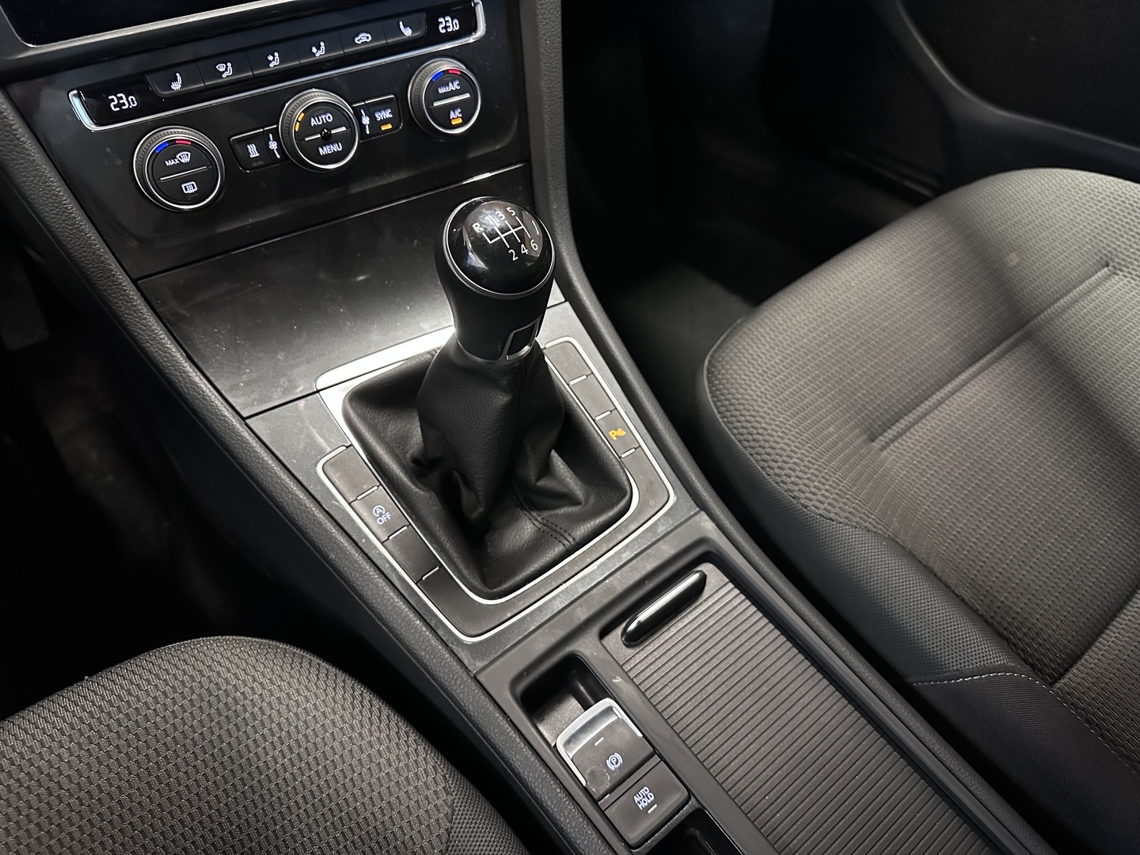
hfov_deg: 71.6
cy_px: 428
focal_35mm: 24
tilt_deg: -47.0
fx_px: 790
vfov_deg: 56.8
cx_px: 570
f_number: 1.78
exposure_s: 1/56
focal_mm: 6.86
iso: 1000
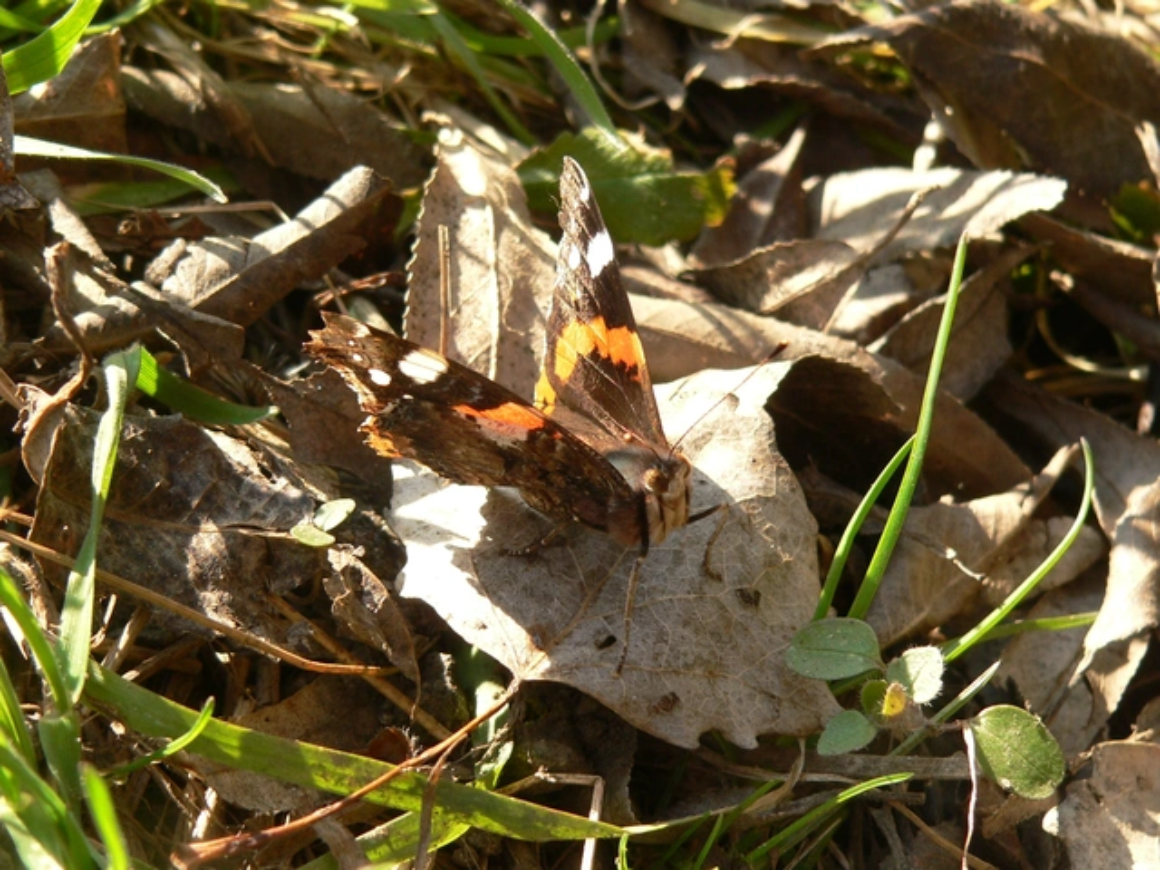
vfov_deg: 16.8
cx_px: 580
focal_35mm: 88
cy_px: 435
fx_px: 2949
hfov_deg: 22.3
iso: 100
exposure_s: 1/200
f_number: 4
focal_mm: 14.6
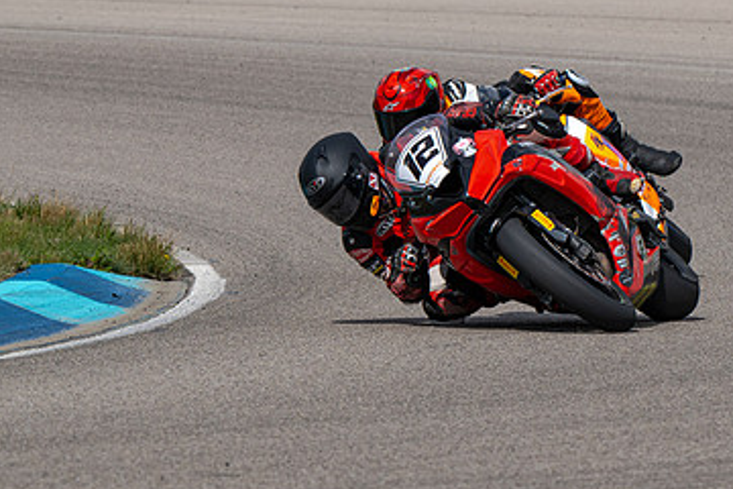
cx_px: 490
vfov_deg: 1.9
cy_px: 217
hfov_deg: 2.8
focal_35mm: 731
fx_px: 14883
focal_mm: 370
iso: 180
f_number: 11
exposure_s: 1/800
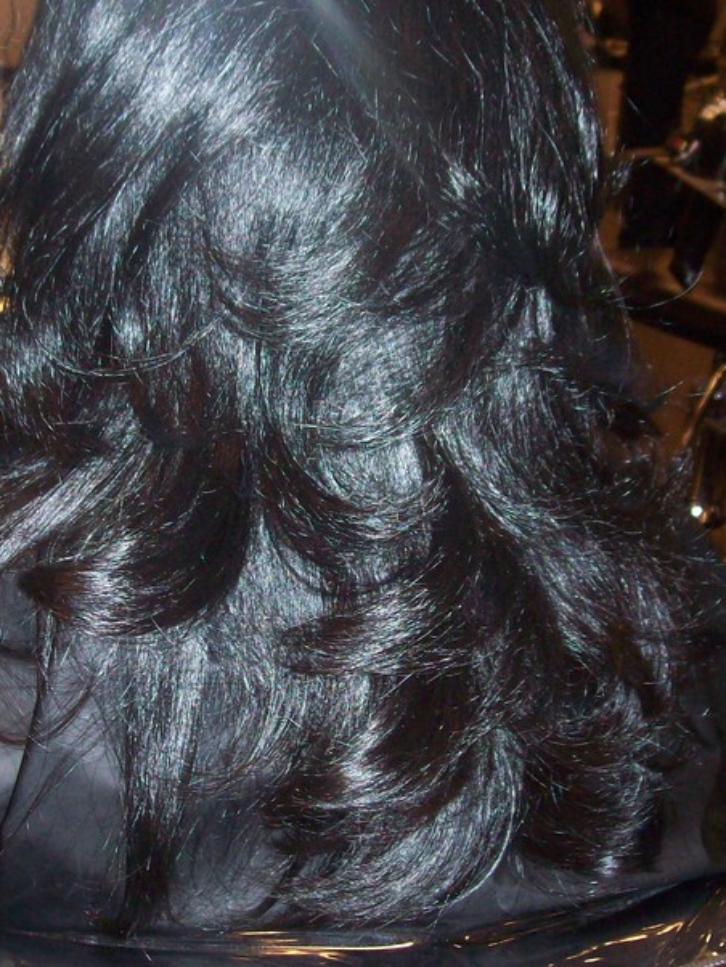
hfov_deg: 28.5
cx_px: 304
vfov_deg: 37.4
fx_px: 1425
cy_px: 441
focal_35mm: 51
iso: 200
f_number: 2.7
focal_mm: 6
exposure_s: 1/64
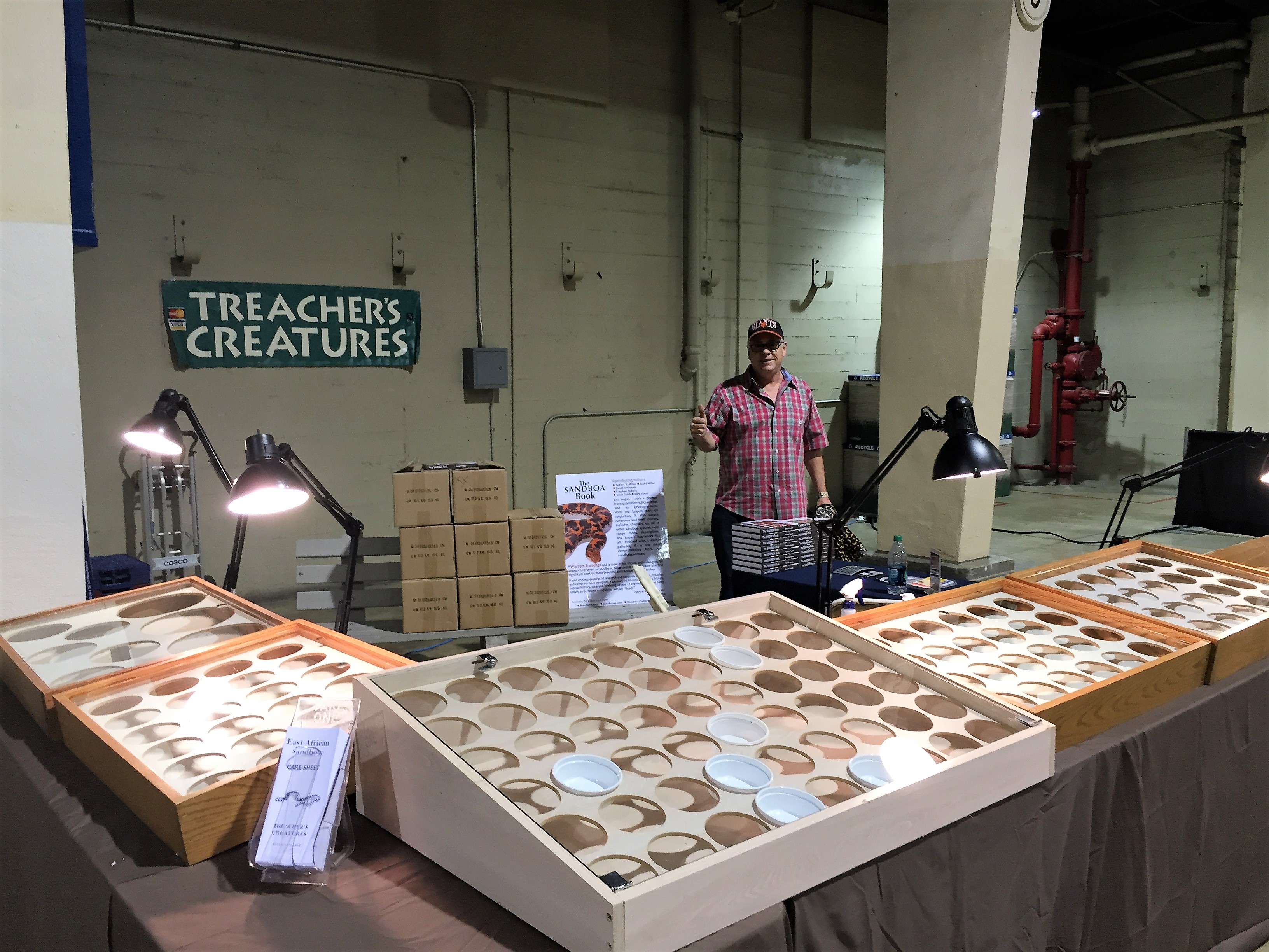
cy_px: 476
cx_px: 634
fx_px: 1063
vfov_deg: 48.2
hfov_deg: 61.7
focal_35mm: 29
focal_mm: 4.15
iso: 64
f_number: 2.2
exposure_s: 1/30
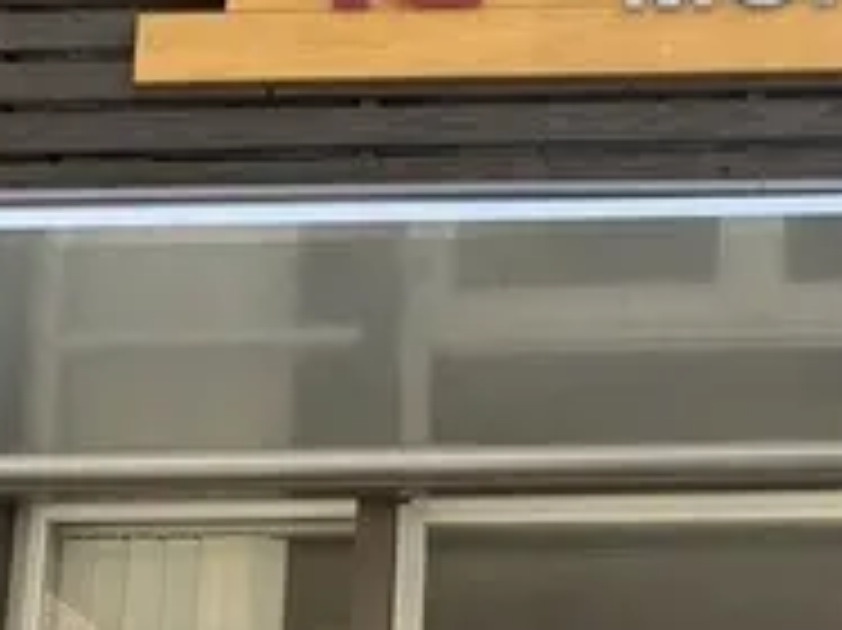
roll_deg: -0.1
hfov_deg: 21.5
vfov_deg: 16.4
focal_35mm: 89
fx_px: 2163
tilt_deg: +13.8
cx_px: 783
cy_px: 562
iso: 50
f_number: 1.6
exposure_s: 1/676
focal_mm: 5.1
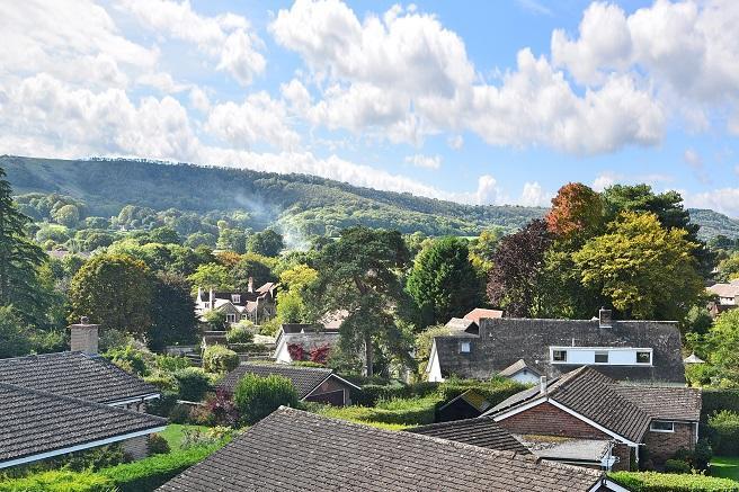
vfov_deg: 43.6
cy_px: 246
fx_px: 616
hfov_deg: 61.9
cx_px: 370
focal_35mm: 30
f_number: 10
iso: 160
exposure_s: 1/100
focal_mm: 30
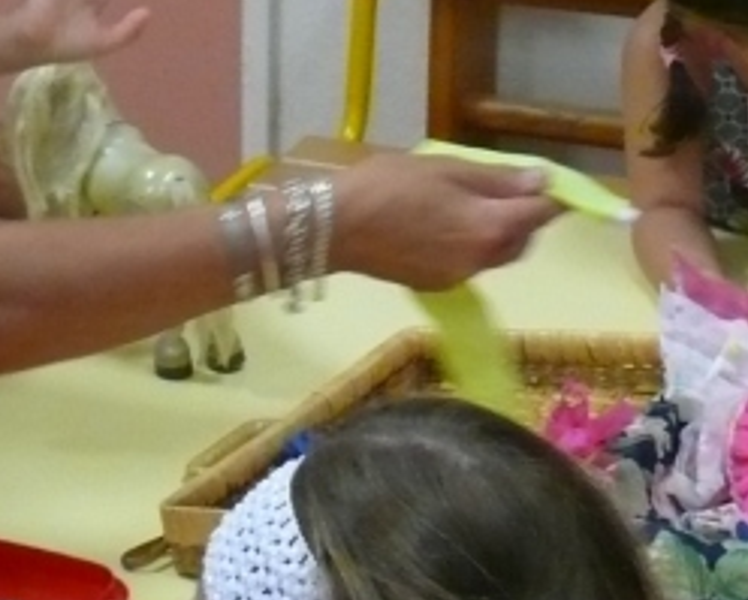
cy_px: 12
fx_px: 3568
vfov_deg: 9.6
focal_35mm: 161
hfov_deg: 11.9
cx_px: 537
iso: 400
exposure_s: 1/40
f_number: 2.8
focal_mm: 8.4
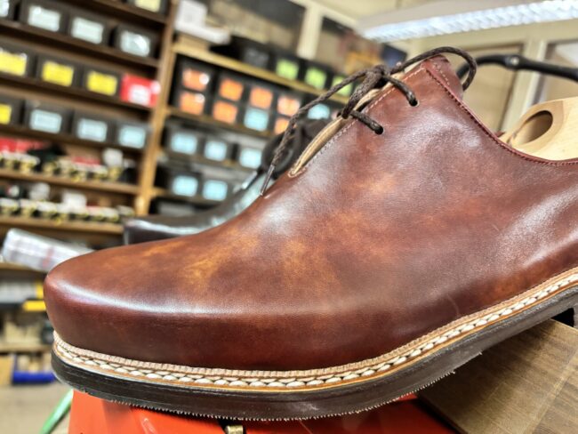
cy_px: 217
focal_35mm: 26
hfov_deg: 67.3
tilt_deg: -7.4
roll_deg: -12.1
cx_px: 289
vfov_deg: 53.1
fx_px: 434
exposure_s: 1/50
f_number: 1.6
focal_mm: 5.96
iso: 500
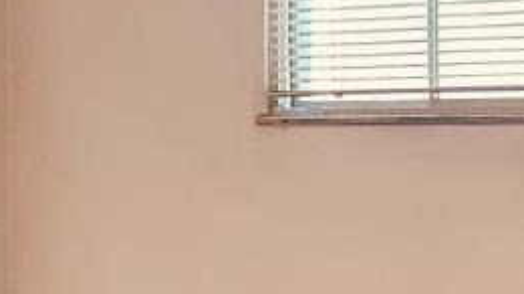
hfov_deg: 14.2
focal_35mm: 151
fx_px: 2097
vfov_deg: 8.0
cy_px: 144
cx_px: 242
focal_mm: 6.86
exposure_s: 1/60
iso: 250
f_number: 1.78
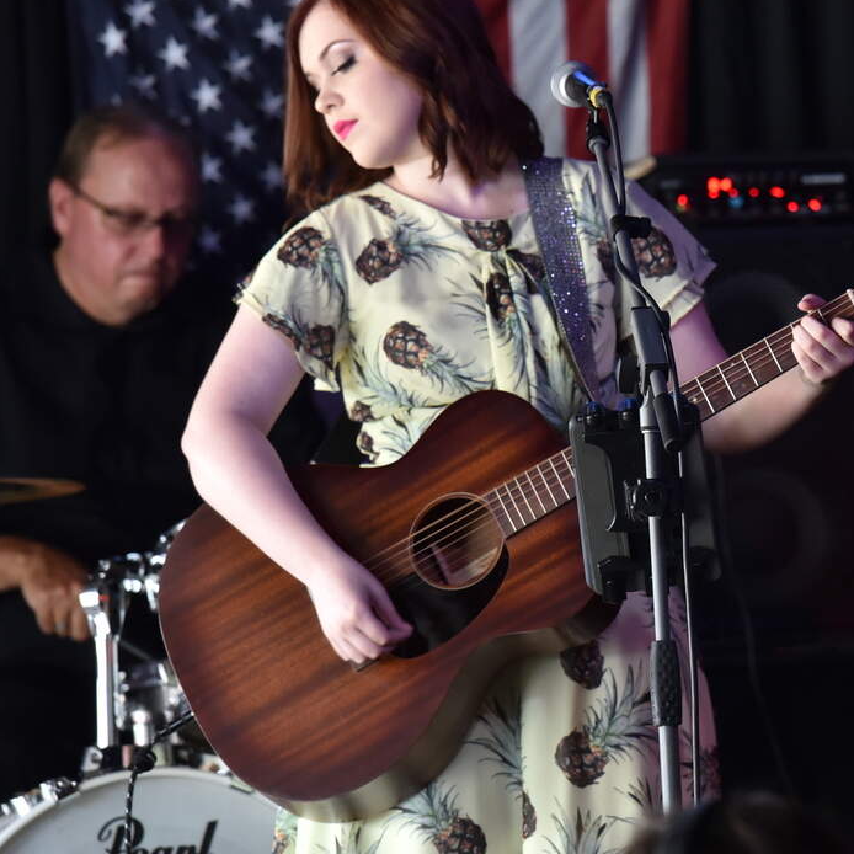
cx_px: 655
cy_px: 392
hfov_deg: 6.4
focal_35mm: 272
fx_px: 7592
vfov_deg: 6.4
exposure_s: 1/320
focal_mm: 185
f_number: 4
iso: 1600
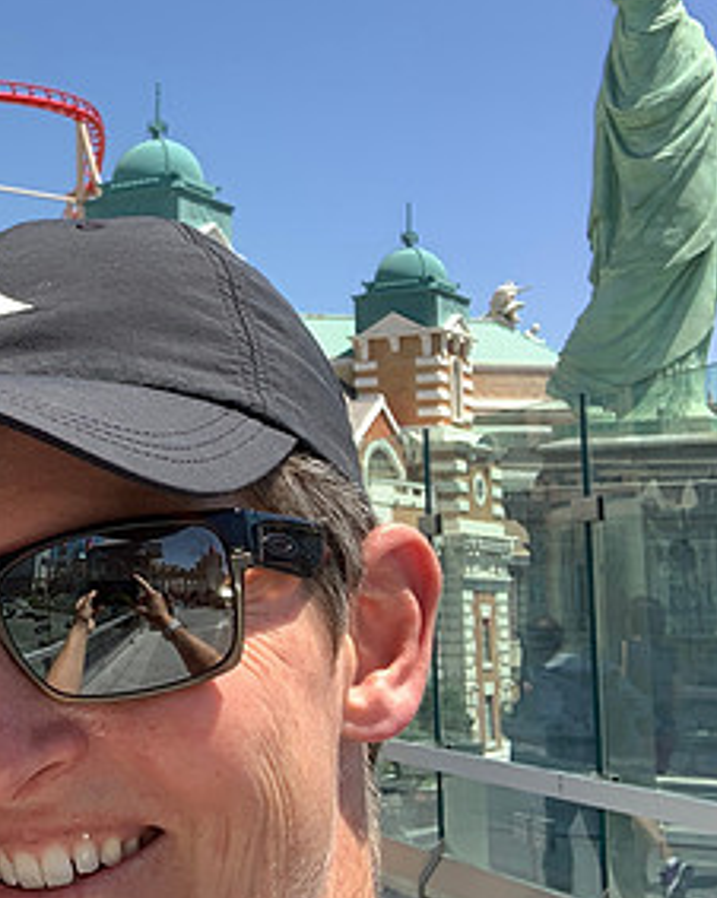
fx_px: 1699
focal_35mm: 64
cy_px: 360
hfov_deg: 22.3
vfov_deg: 29.5
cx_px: -108
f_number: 2.2
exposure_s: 1/492
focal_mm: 2.87
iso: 16
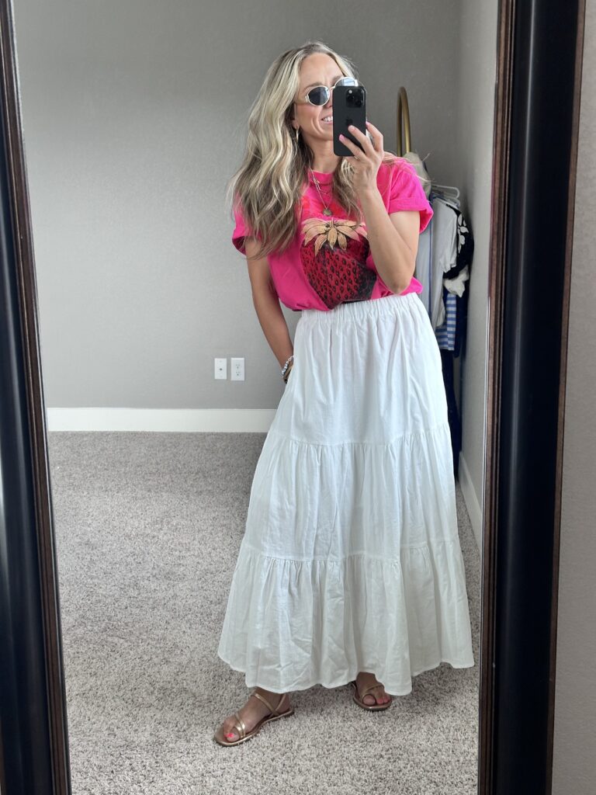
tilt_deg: -18.3
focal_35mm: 48
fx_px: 1102
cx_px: 298
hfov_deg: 30.3
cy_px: 398
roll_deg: -0.2
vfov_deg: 39.7
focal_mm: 6.86
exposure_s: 1/101
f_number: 1.78
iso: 80
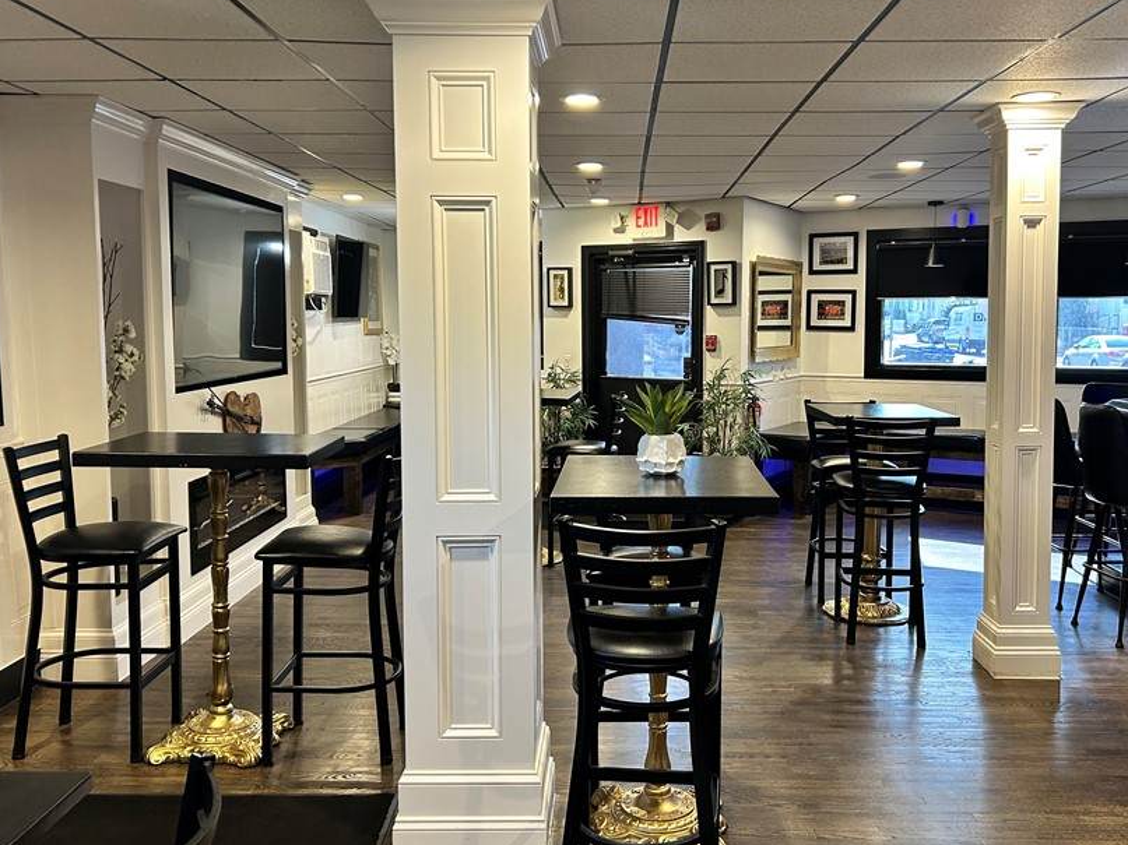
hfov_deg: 55.3
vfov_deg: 42.9
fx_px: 1075
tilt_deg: -4.7
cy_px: 402
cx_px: 615
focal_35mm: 33
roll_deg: -0.9
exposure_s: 1/60
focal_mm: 5.7
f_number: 1.5
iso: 125
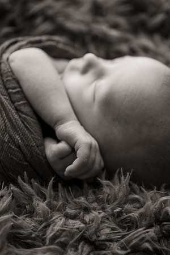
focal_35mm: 90
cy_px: 128
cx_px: 85
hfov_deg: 15.2
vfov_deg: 22.6
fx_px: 637
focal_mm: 90
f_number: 3.5
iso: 1000
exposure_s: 1/320
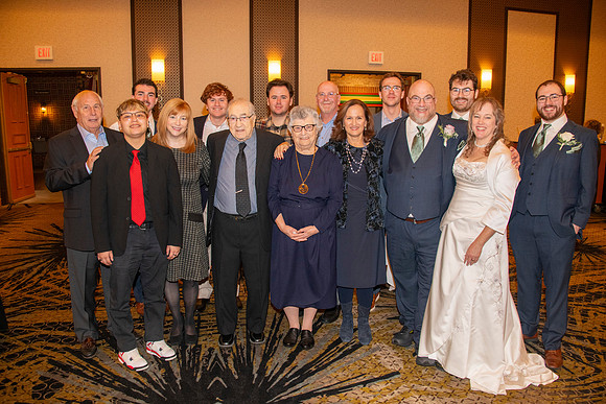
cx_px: 303
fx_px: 471
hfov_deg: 65.5
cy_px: 202
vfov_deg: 46.4
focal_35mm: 28
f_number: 5.6
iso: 2000
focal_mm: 28
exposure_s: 1/60
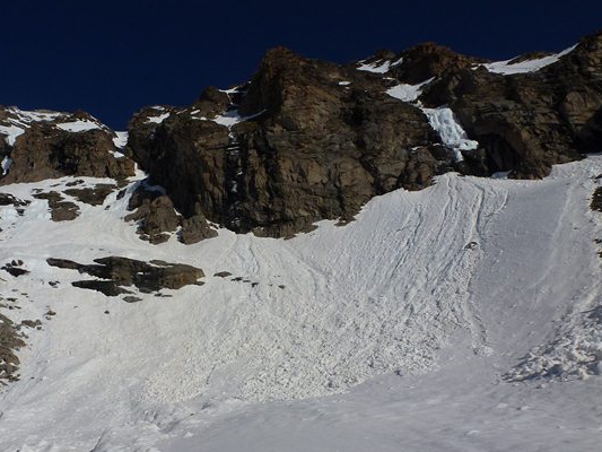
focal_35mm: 36
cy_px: 262
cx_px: 210
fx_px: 626
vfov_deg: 39.6
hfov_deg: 50.6
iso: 100
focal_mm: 4.3
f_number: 4.5
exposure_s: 1/2000
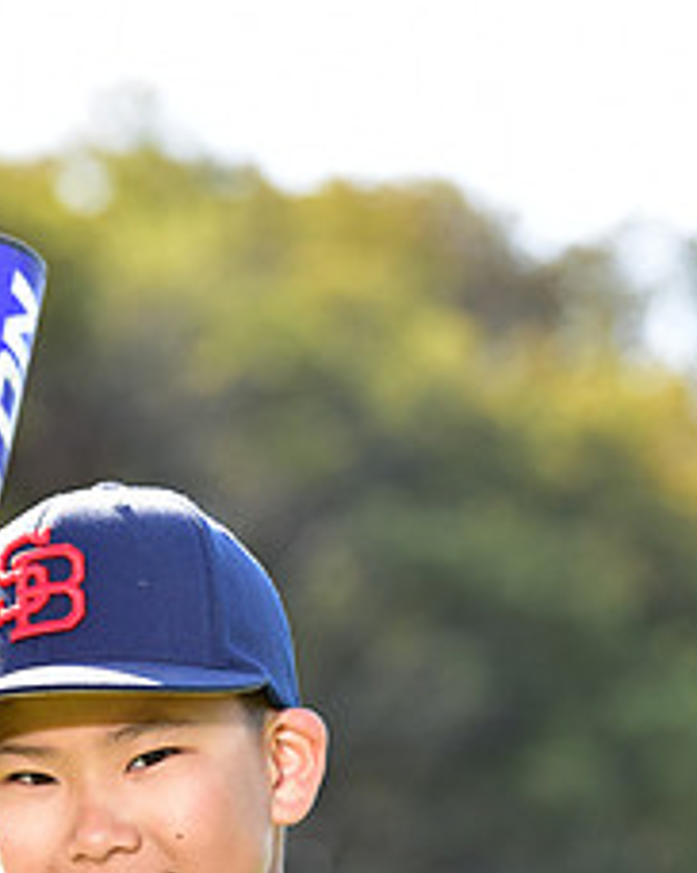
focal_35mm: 323
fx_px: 8340
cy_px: 1038
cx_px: 113
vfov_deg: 6.0
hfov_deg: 4.8
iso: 200
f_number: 5
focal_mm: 135
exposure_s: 1/250
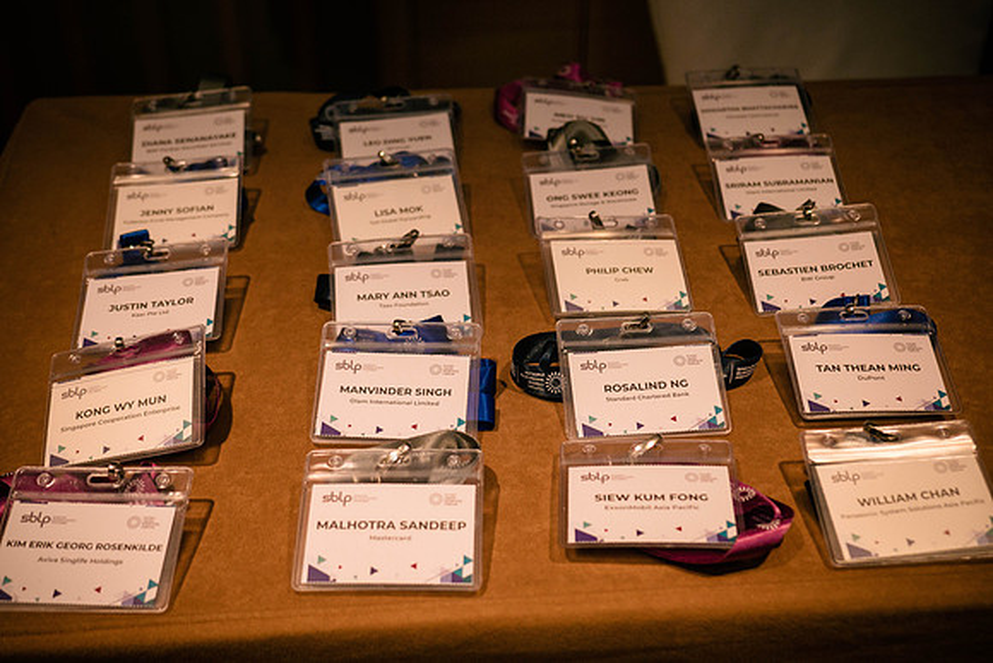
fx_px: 1291
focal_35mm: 47
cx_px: 496
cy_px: 332
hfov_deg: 42.1
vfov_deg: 28.8
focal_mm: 22
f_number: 2
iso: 800
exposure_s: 1/100
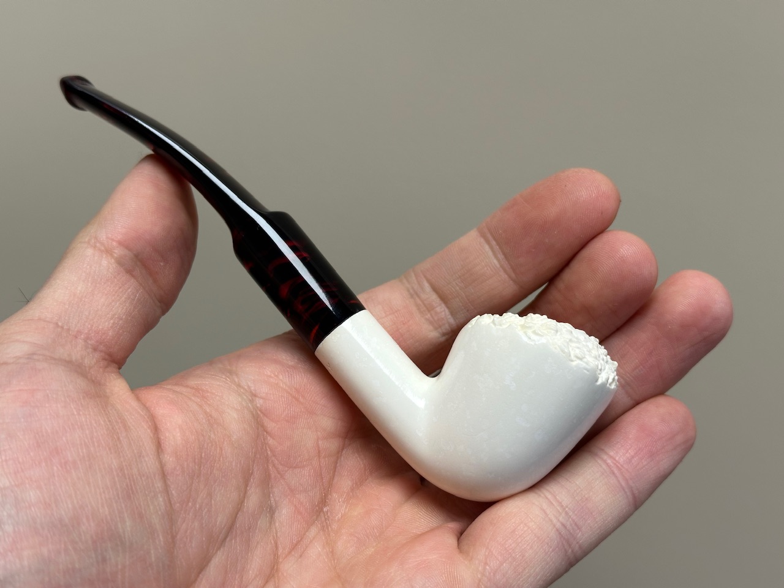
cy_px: 294
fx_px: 1087
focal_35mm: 48
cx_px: 392
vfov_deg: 30.3
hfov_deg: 39.7
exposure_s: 1/121
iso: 64
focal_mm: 6.86
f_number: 1.78
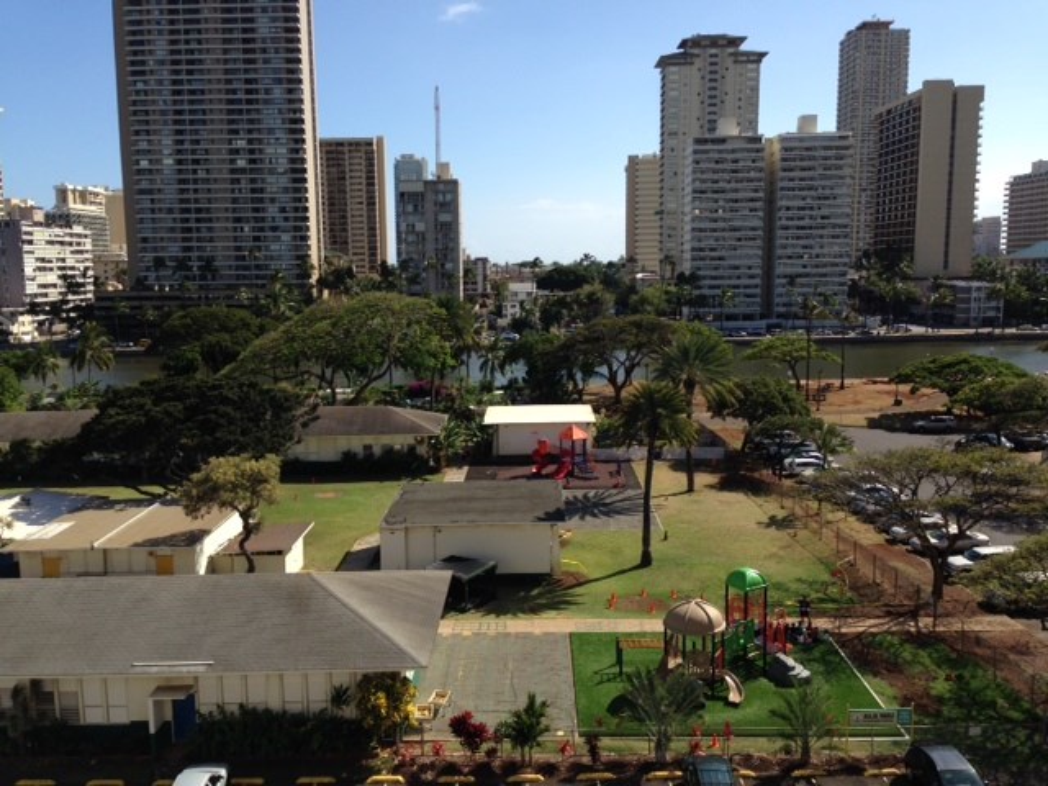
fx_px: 999
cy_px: 393
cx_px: 524
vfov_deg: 42.9
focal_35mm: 33
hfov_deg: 55.4
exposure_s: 1/1642
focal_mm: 4.12
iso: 50
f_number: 2.4
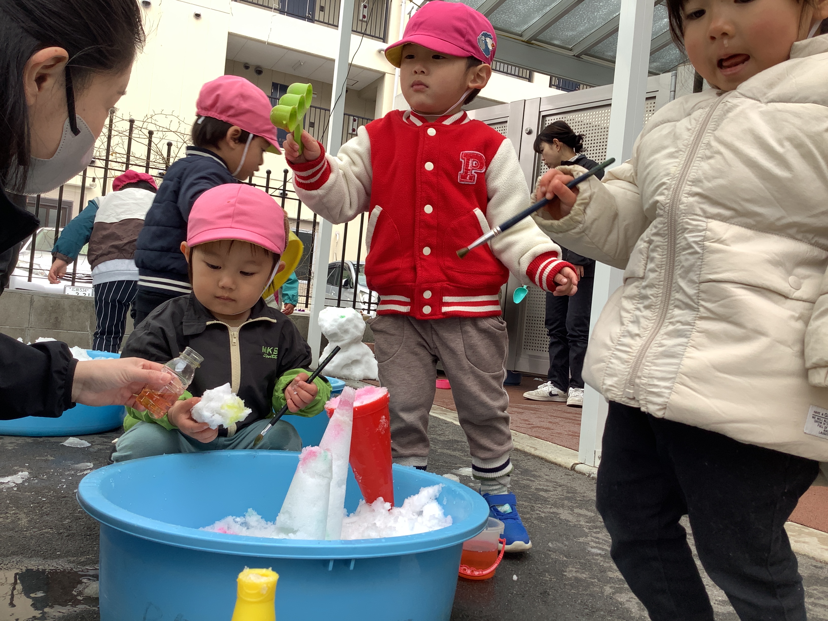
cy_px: 310
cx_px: 414
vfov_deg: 45.4
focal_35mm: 31
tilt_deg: -0.1
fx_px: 742
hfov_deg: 58.4
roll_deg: -5.1
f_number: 2.4
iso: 25
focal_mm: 3.3
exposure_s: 1/167
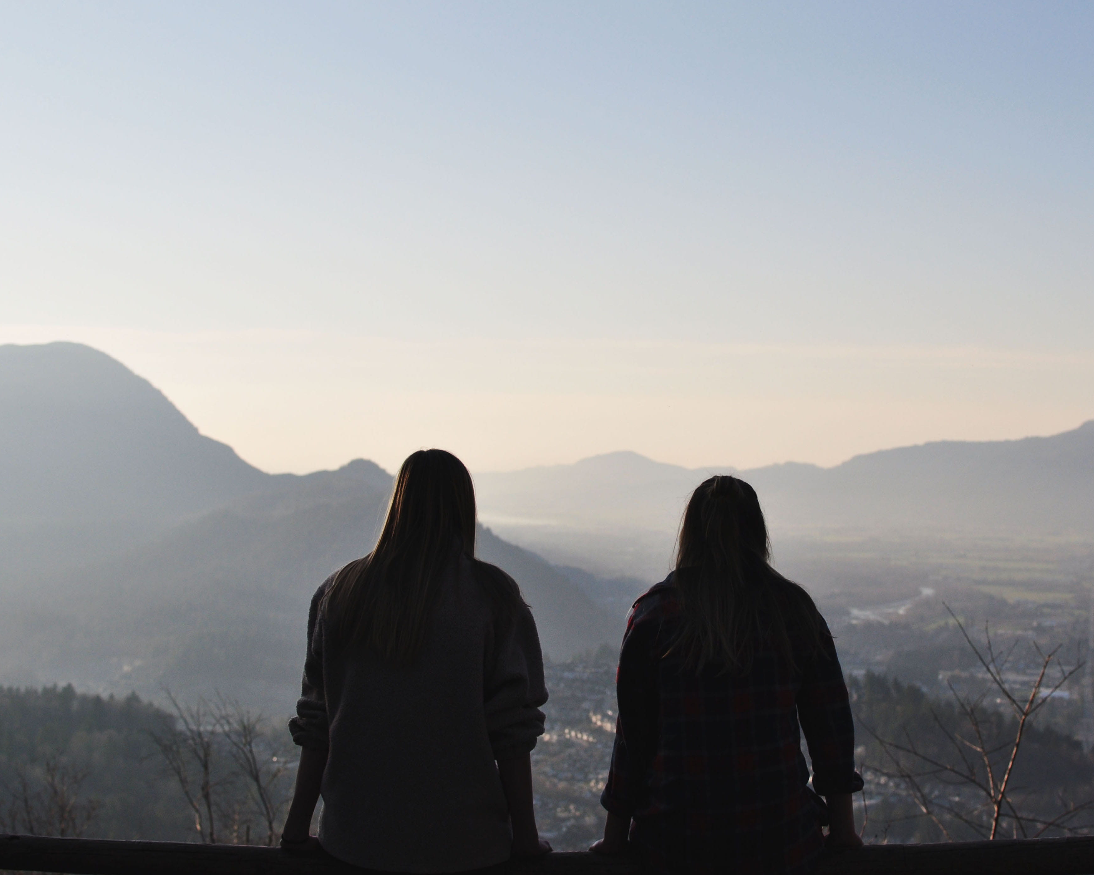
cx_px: 557
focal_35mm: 60
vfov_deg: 25.6
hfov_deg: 31.7
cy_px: 440
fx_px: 1929
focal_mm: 35
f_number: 3.5
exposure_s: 1/2000
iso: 250
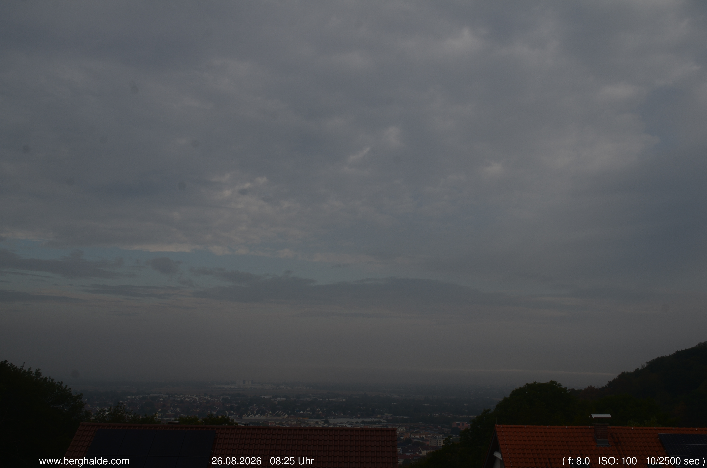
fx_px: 882
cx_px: 354
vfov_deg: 29.7
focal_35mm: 45
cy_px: 234
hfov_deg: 43.7
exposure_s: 1/250
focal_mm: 30
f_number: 8
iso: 100
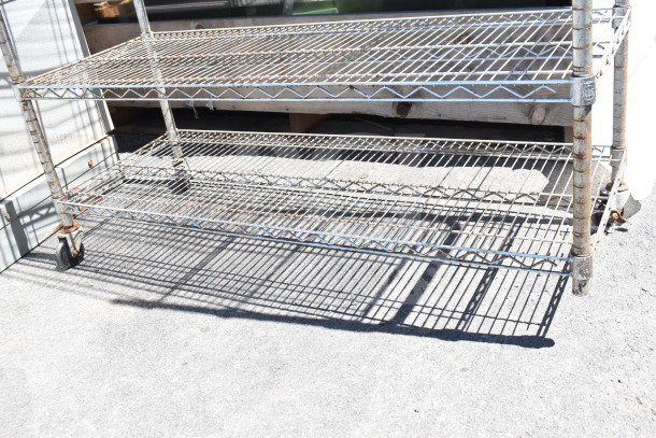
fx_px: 656
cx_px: 328
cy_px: 219
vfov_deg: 36.9
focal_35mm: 36
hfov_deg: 53.1
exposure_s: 1/160
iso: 200
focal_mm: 24
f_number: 6.3
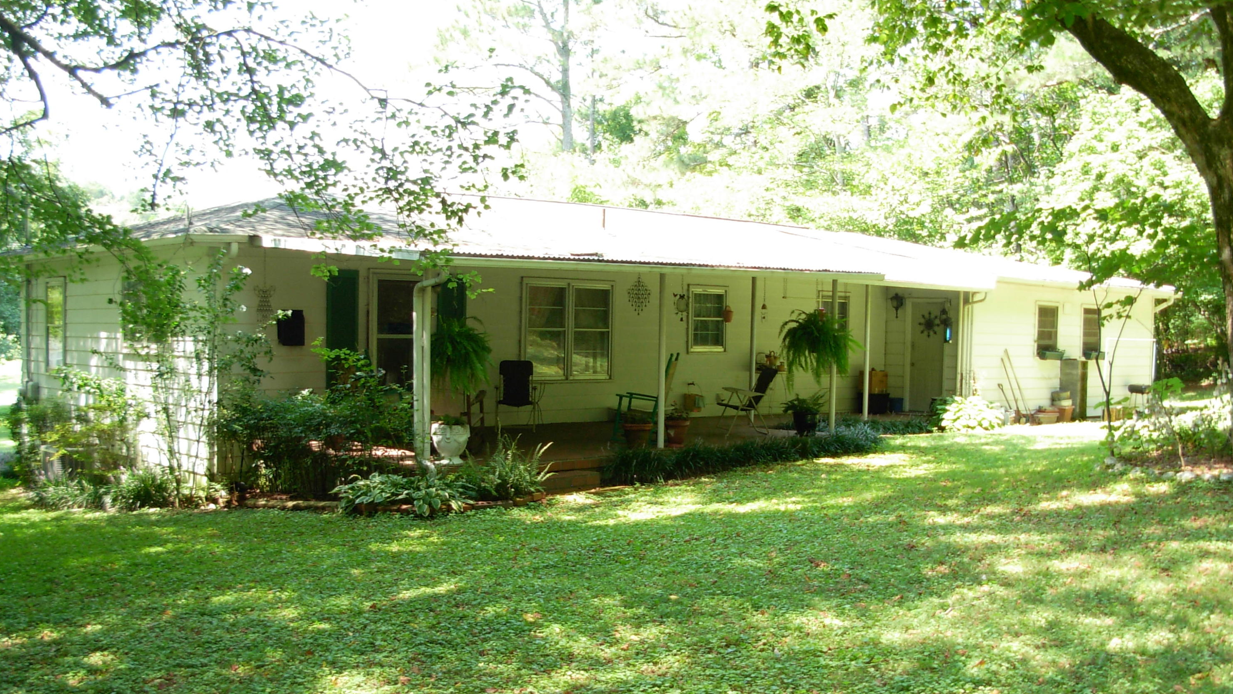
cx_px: 622
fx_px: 1373
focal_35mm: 42
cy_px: 435
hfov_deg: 48.4
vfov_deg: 28.2
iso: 79
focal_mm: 6.3
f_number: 2.9
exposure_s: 1/57
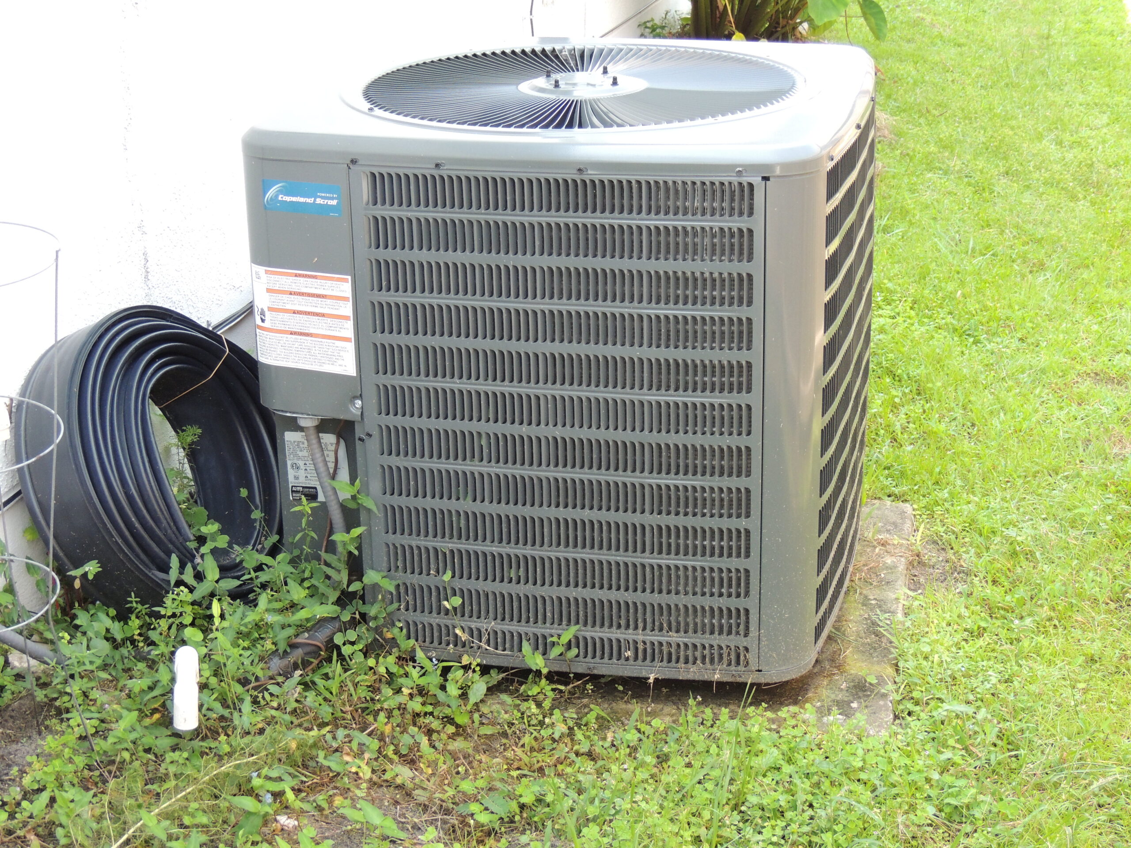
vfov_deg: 24.4
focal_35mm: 60
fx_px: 1960
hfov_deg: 32.2
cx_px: 566
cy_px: 424
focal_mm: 10.7
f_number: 3.7
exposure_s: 1/200
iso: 400
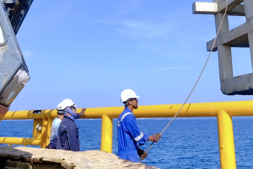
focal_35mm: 43
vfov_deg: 30.3
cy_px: 30
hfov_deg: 45.4
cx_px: 124
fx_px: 302
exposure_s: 1/500
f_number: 4
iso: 80
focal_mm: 10
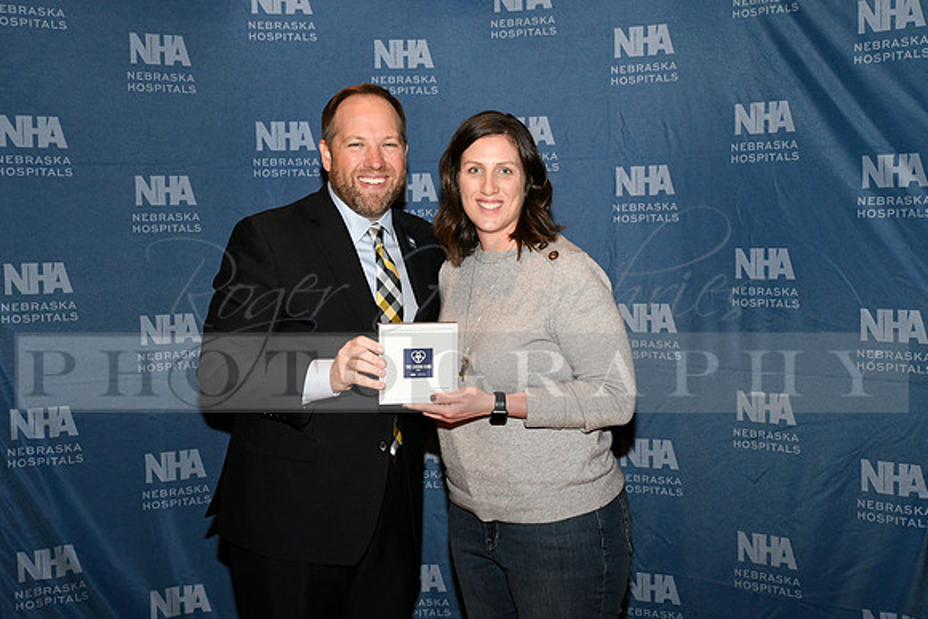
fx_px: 1341
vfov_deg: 26.0
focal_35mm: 52
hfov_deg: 38.2
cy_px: 310
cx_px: 464
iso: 6400
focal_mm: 52
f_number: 11
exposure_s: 1/60
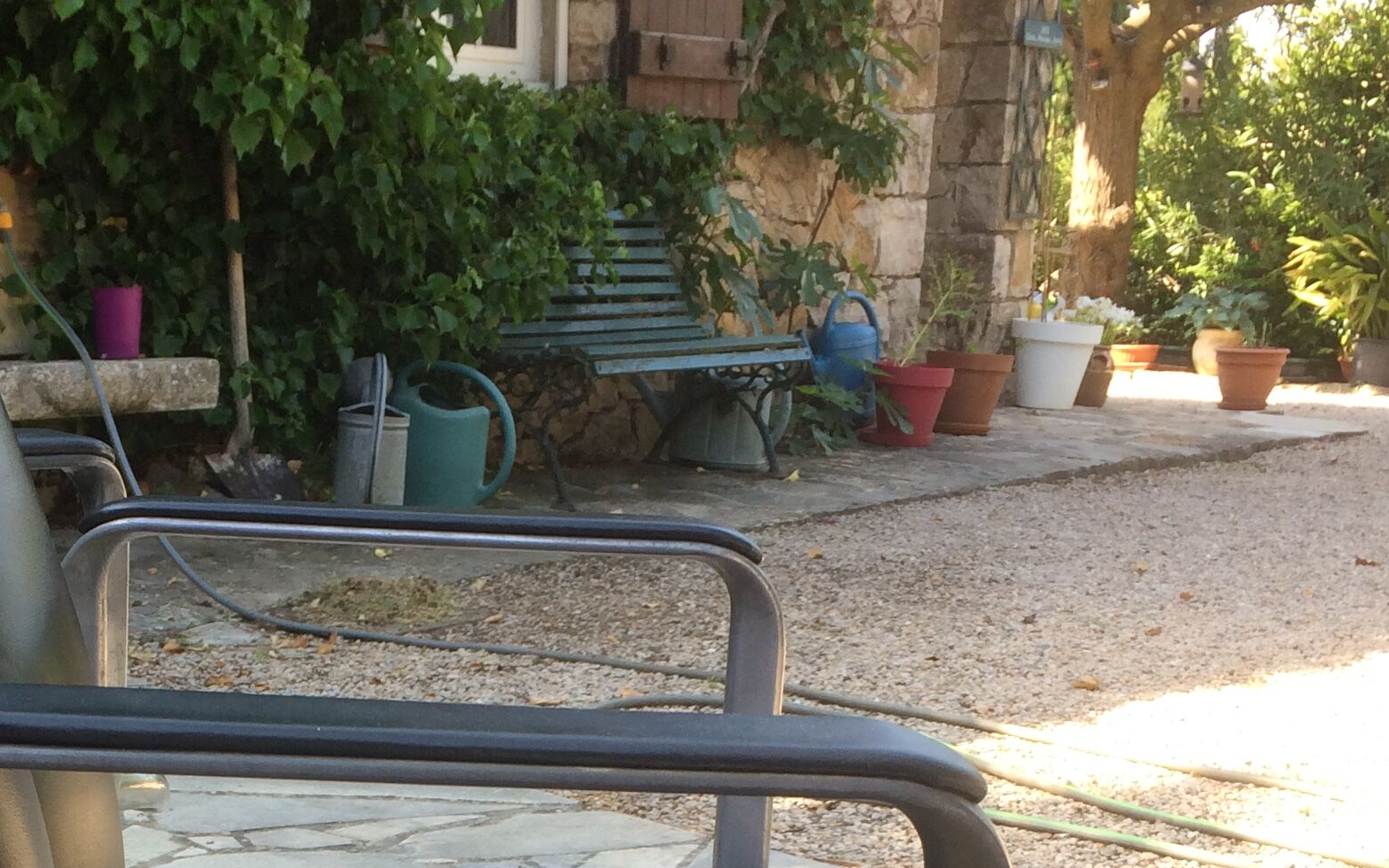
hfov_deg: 31.5
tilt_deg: -24.9
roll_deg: +0.9
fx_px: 2423
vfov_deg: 18.7
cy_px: 1164
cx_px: 377
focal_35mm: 64
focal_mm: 4.15
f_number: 2.2
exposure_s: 1/160
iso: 32
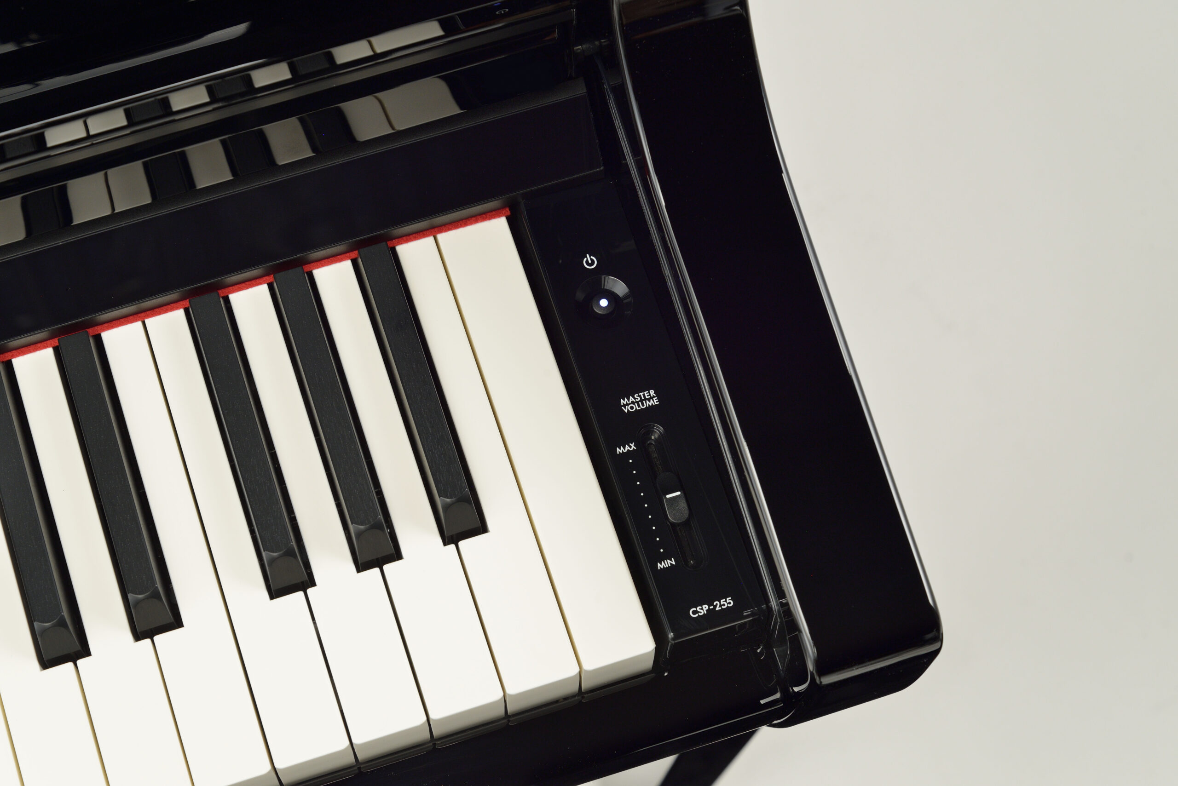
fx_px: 2782
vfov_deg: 16.1
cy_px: 393
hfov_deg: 23.9
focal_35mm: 85
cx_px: 589
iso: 400
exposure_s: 1/25
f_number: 11
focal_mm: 85
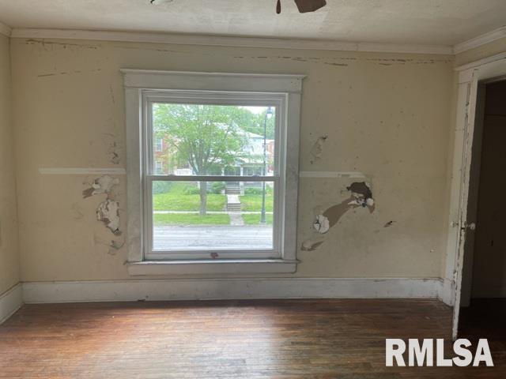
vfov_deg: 54.9
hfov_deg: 69.4
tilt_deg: -5.1
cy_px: 190
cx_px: 253
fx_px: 365
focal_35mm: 25
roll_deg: -0.4
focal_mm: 5.1
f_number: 1.6
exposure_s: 1/121
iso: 100
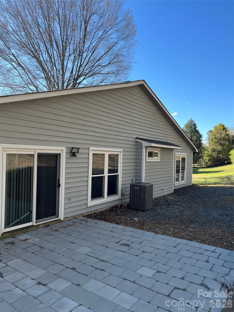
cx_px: 117
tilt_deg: -1.9
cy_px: 156
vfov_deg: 67.3
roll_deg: -0.8
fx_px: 234
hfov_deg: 53.1
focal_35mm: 26
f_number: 1.6
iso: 50
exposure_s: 1/1009
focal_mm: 5.1
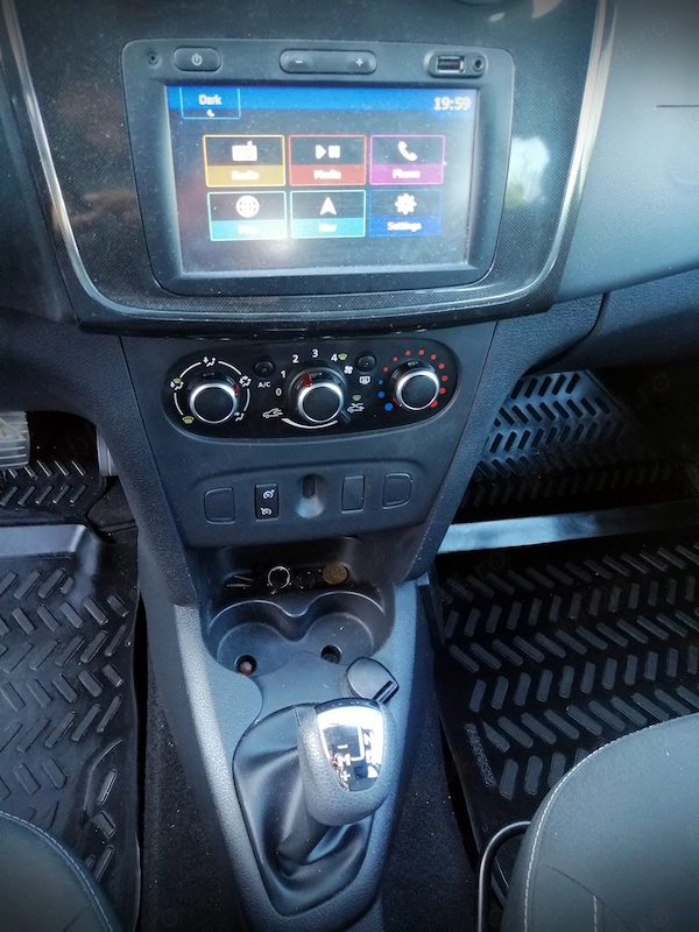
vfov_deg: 65.3
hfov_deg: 51.4
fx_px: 727
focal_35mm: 27
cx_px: 350
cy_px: 466
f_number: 1.8
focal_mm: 3.95
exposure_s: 1/33.3
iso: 320
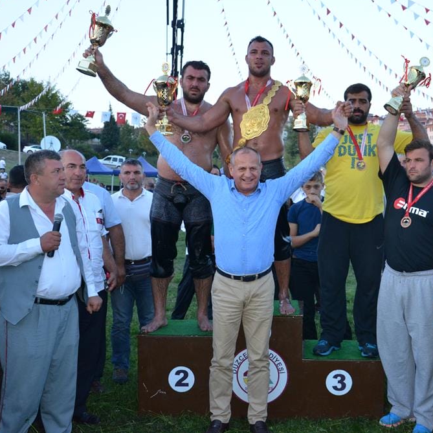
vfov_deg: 34.9
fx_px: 688
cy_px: 216
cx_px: 297
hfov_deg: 34.5
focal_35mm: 49
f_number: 5
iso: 1000
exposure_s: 1/200
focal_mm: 25
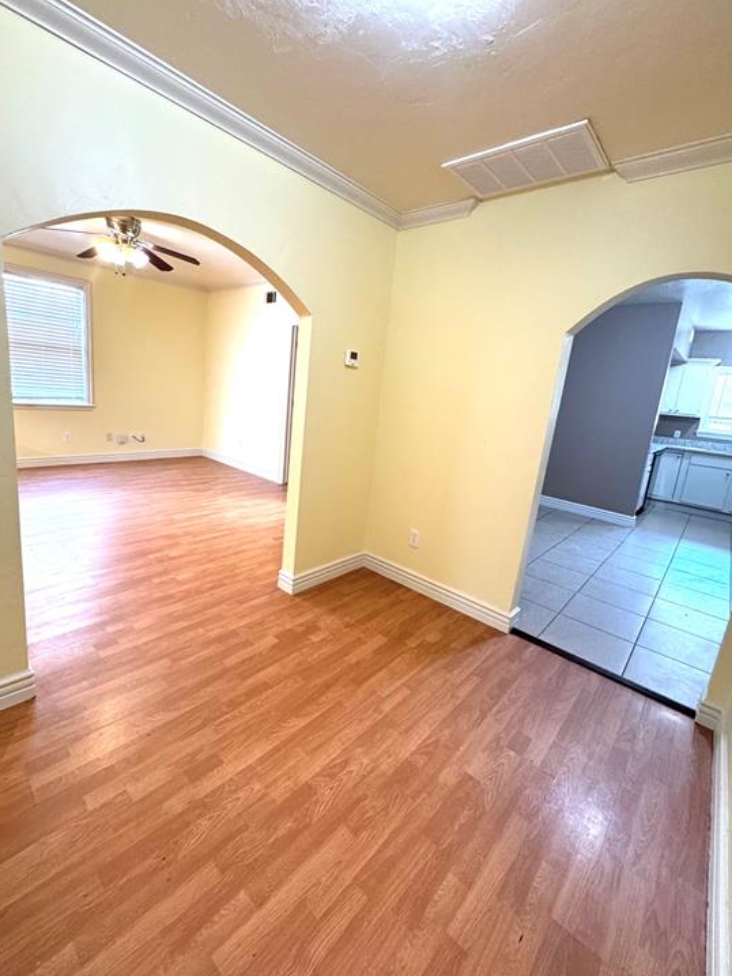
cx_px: 354
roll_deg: -4.6
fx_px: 423
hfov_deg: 81.7
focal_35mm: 15
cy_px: 470
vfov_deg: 98.1
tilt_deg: -9.9
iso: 400
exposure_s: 1/60
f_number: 2.2
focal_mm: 2.22
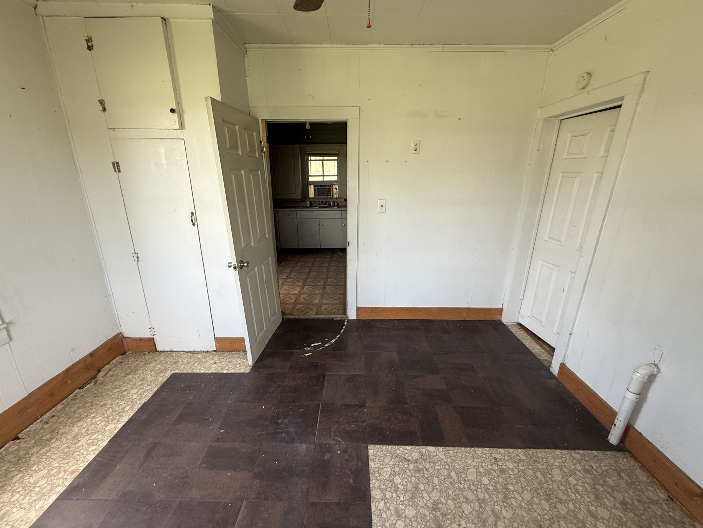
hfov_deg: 102.1
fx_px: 284
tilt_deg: -17.3
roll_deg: -1.0
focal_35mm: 14
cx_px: 352
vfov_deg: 85.7
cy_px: 264
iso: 100
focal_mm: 2.22
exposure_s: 1/99
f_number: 2.2
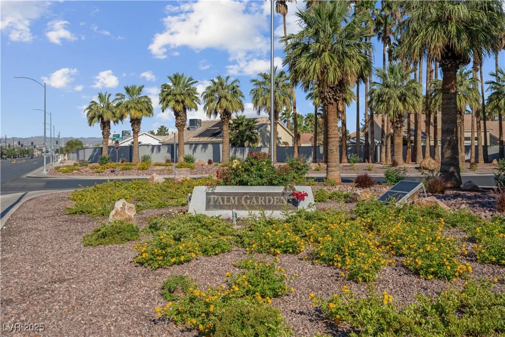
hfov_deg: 54.4
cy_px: 168
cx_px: 252
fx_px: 491
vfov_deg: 37.9
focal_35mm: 35
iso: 100
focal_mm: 35
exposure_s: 1/200
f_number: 9
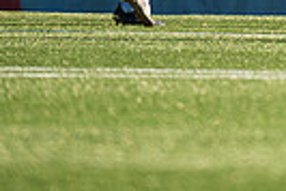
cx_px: 499
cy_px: -194
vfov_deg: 0.8
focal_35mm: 1745
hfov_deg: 1.2
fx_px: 13878
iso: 200
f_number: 5
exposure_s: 1/1250
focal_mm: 400
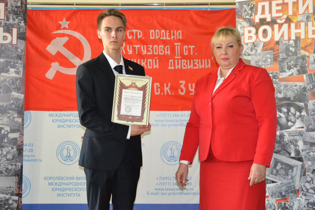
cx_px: 158
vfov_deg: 25.1
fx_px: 472
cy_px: 105
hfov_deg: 36.9
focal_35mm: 54
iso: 3200
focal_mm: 36
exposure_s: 1/60
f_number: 5
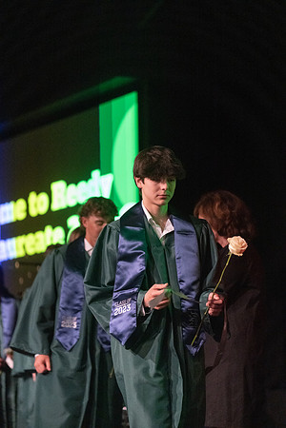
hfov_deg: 14.1
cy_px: 214
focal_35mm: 97
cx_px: 143
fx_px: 1156
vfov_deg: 21.0
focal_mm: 97
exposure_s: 1/1000
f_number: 2.8
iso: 16000
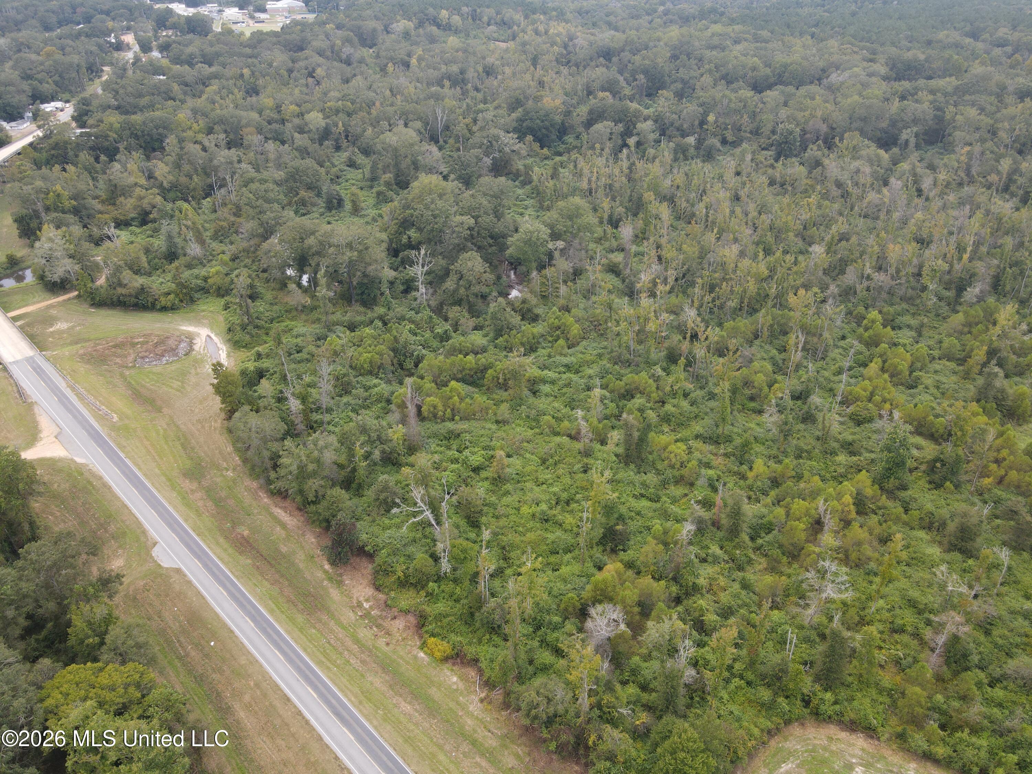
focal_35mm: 24
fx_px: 716
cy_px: 387
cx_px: 516
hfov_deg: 71.6
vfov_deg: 56.8
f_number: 2.8
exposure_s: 1/100
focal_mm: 4.5
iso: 100
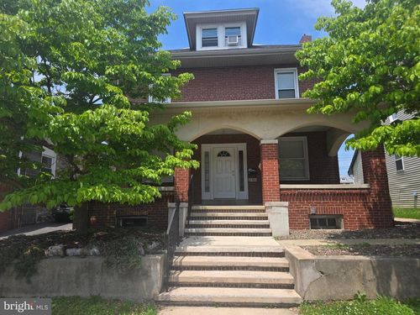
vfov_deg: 58.9
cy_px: 158
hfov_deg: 73.9
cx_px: 210
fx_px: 279
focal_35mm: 23
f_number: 1.7
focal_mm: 6.3
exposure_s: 1/3697
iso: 80
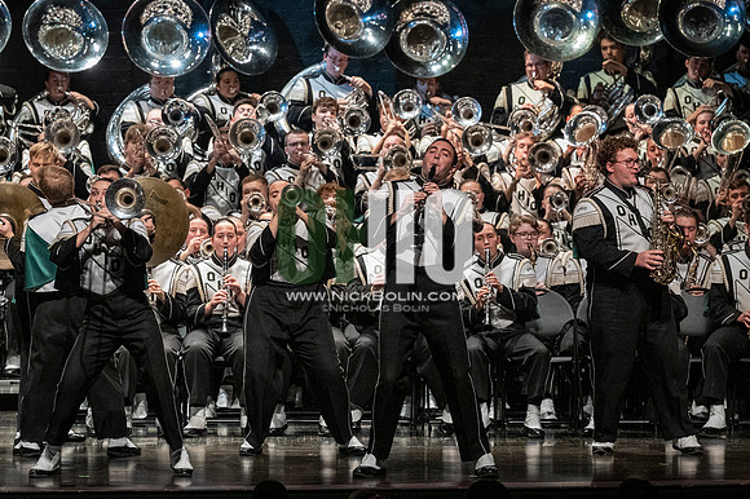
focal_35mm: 225
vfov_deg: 6.1
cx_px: 375
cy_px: 250
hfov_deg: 9.2
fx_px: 4685
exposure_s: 1/500
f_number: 4
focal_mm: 150
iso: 4000
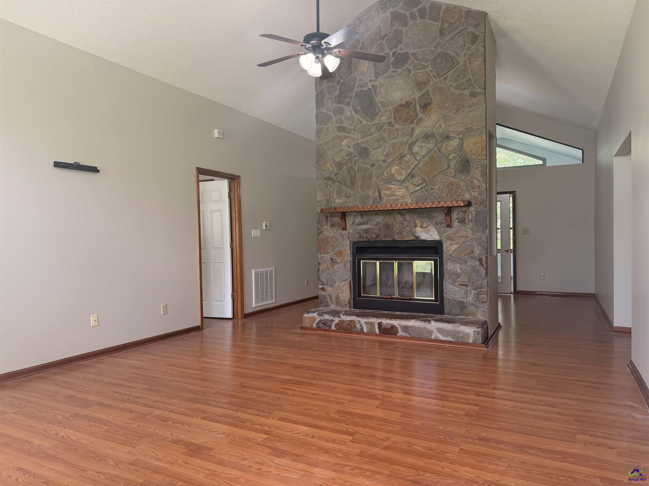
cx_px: 324
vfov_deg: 56.8
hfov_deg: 71.6
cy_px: 243
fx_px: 450
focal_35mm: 24
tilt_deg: -1.2
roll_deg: +1.2
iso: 160
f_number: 1.78
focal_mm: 6.76
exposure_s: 1/120
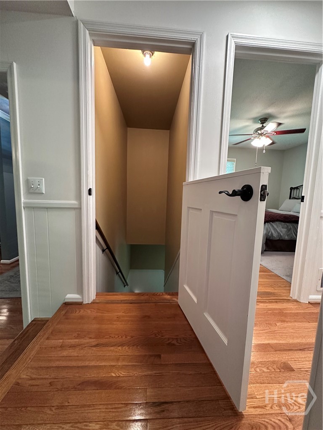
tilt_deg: -5.7
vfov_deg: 102.1
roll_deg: -1.4
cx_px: 162
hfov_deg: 85.7
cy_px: 215
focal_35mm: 14
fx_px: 174
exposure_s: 1/60
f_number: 2.2
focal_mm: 2.22
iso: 400
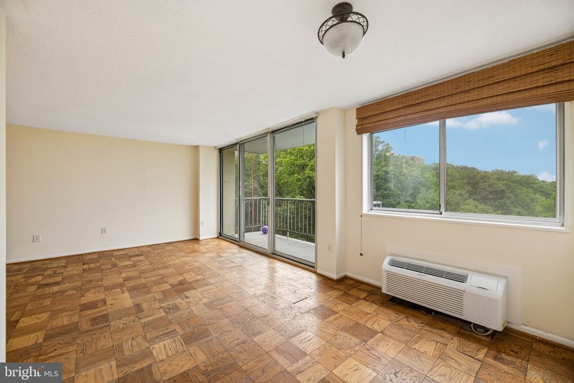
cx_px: 287
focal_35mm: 14
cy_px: 192
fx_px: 223
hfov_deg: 104.2
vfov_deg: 81.2
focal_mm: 14
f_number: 8
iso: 100
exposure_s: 1/6
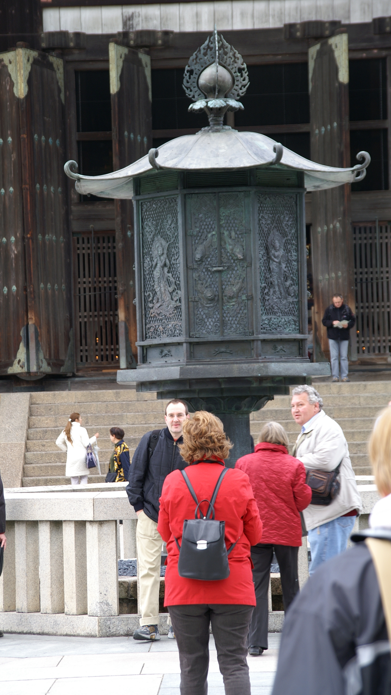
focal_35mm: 119
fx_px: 2184
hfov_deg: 10.2
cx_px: 169
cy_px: 348
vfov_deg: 18.1
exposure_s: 1/60
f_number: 6.3
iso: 100
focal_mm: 75
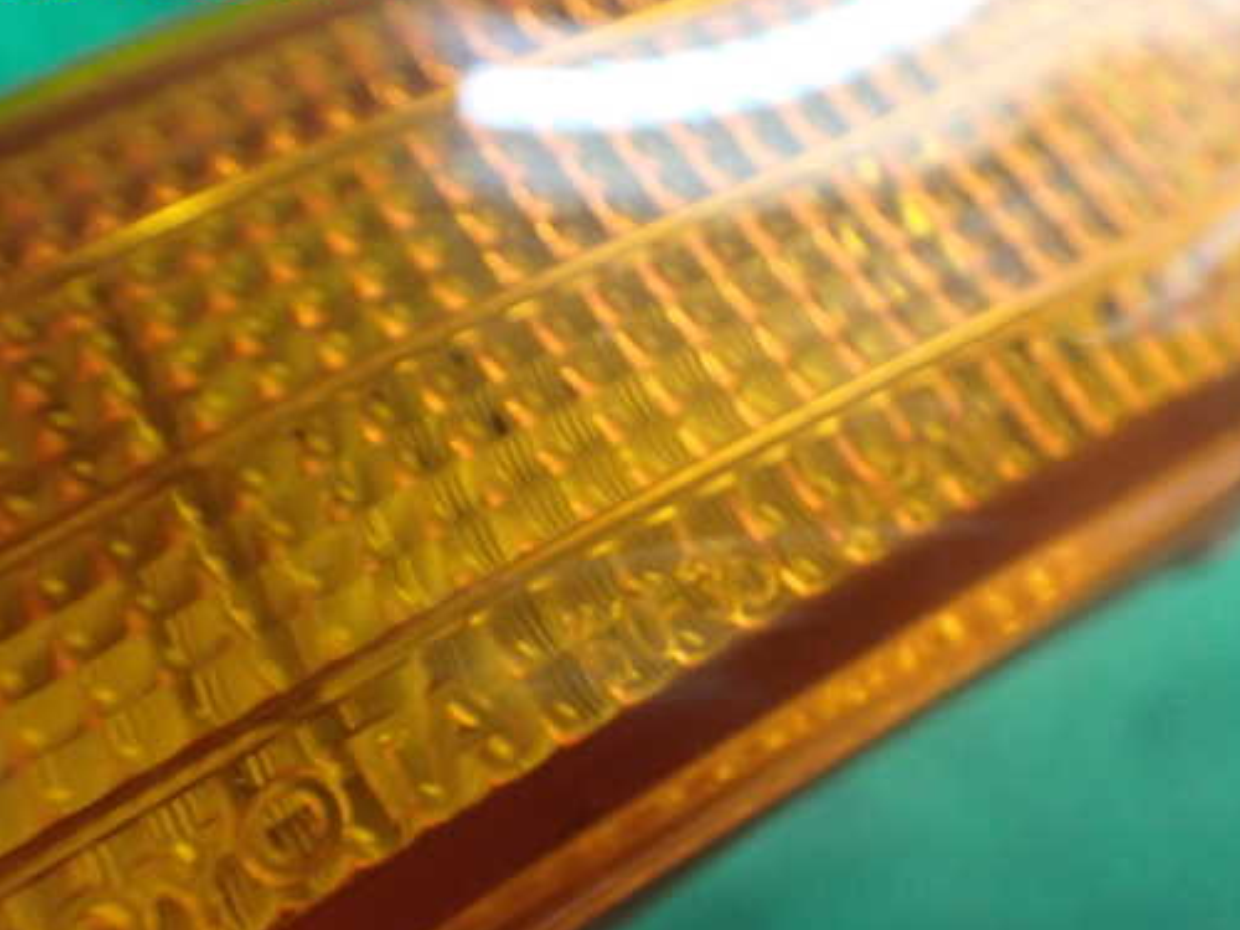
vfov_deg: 39.6
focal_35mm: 36
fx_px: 1290
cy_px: 503
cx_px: 702
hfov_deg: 51.2
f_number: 2.3
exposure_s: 1/125
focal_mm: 5.4
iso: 500
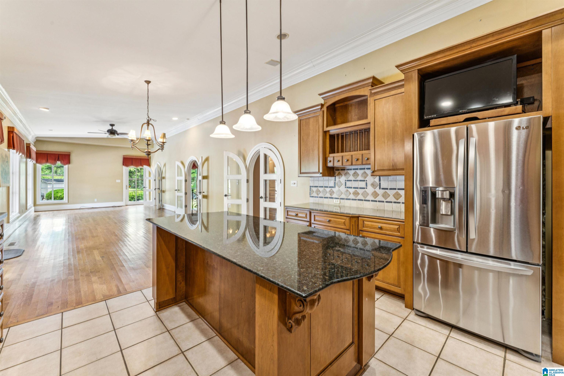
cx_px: 282
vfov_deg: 81.2
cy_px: 188
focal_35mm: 14
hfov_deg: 104.3
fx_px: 219
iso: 400
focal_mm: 14
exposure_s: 1/2.5
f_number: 13
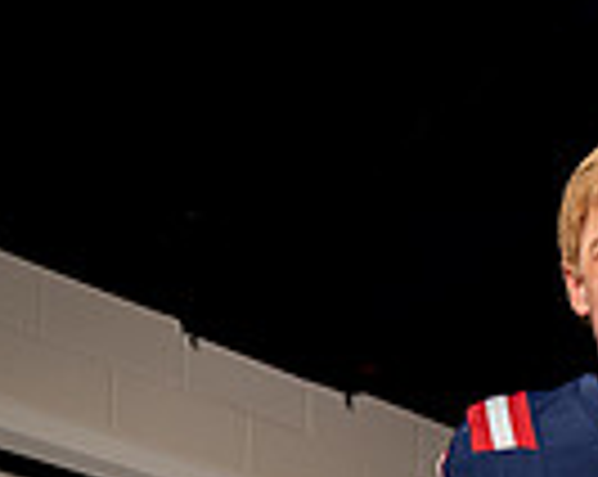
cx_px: 652
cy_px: 1008
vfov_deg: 14.0
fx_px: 1573
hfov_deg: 20.5
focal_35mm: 89
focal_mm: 28
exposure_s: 1/250
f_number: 6.3
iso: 160
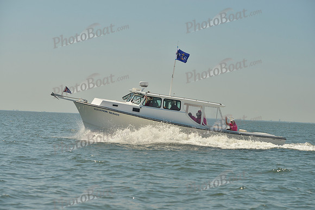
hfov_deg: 20.8
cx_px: 158
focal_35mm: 98
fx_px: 858
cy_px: 105
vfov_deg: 14.0
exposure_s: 1/800
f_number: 7.1
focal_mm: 98
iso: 200
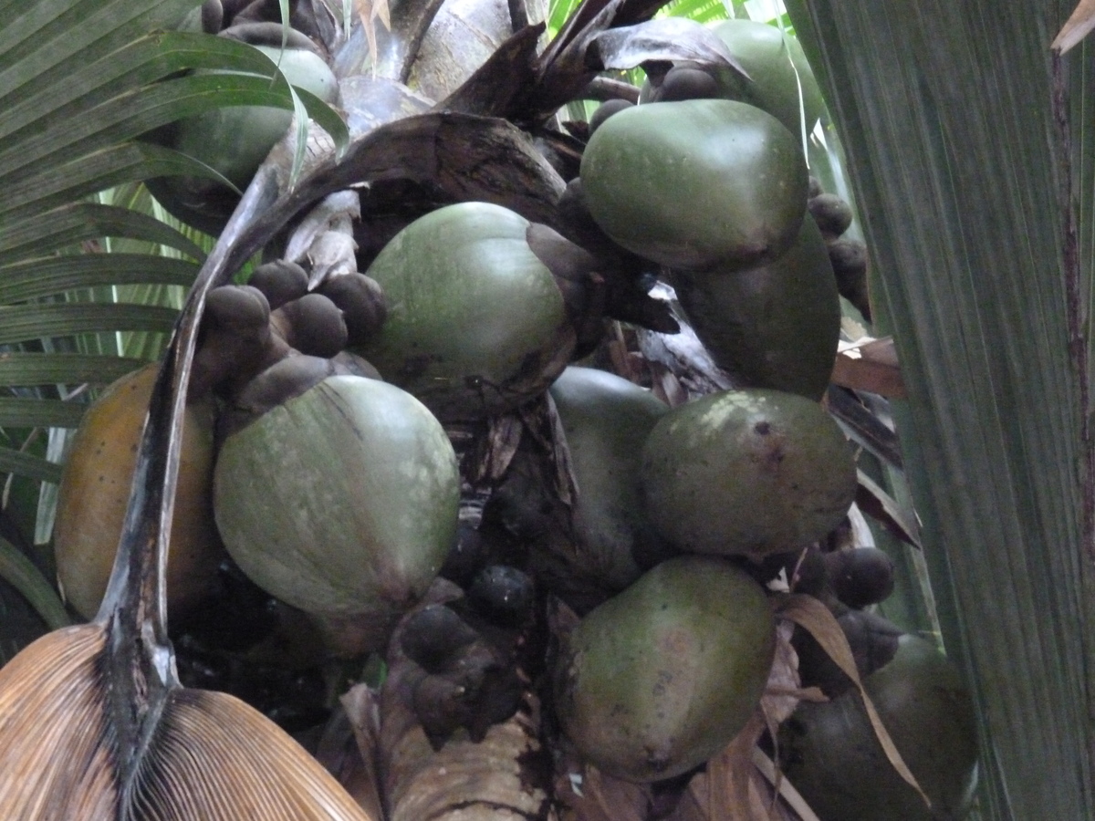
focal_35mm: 147
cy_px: 410
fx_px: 4650
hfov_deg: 13.4
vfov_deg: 10.1
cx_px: 548
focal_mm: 24.1
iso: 1000
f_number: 4.5
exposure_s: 1/40
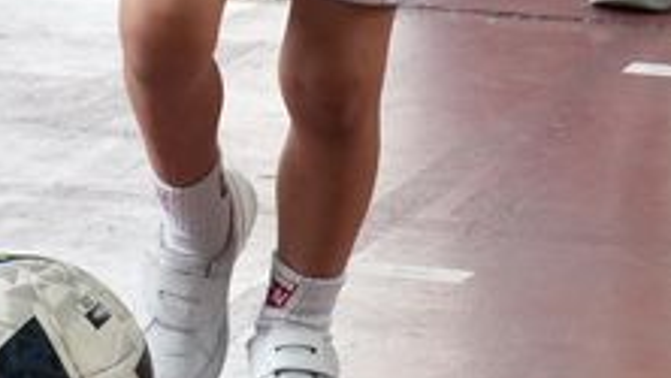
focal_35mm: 360
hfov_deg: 6.0
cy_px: -129
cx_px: 27
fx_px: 6413
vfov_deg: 3.4
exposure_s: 1/500
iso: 2500
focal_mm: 51
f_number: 5.6
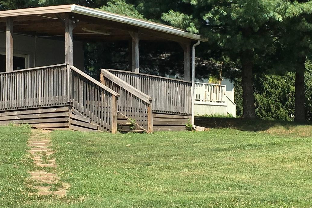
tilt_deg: +6.9
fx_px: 762
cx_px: 143
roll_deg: -0.5
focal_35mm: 88
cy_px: 73
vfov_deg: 15.5
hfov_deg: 23.1
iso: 25
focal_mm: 4.15
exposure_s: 1/1304
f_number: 2.2
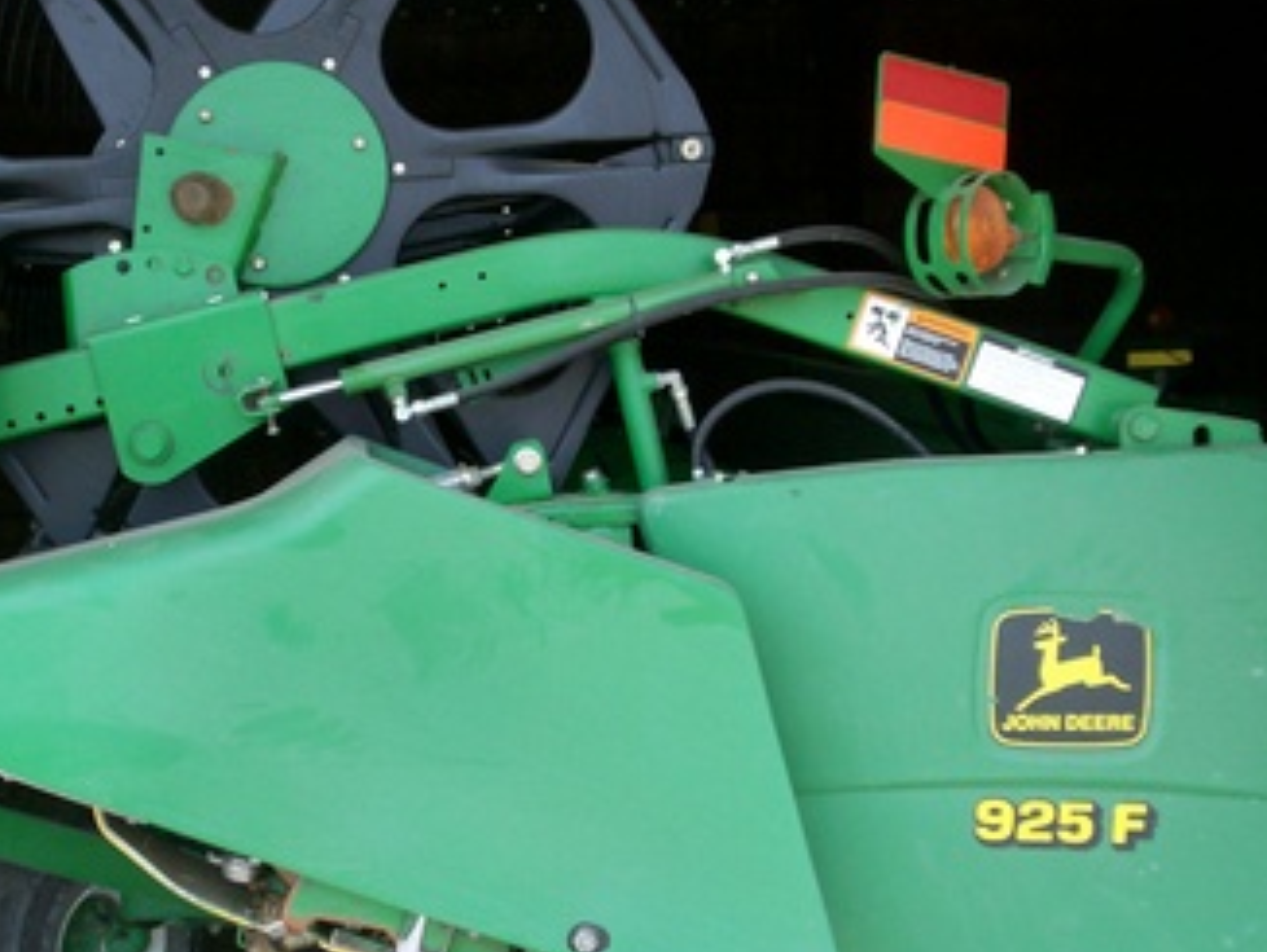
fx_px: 2198
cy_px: 482
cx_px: 486
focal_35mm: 60
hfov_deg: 32.0
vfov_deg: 24.4
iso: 100
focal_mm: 5.9
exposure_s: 1/147
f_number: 4.5
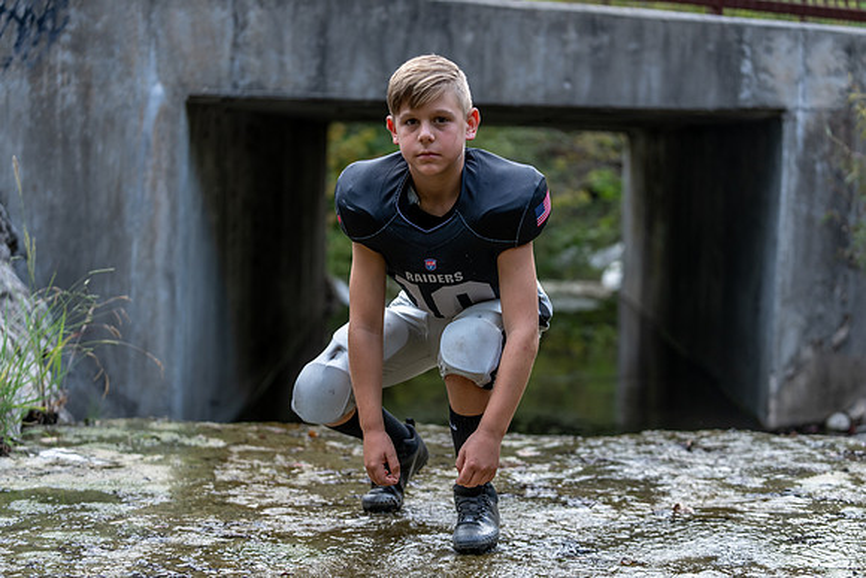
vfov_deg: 19.5
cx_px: 433
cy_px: 289
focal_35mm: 70
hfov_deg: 28.8
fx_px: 1684
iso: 250
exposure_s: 1/320
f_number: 2.8
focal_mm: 70
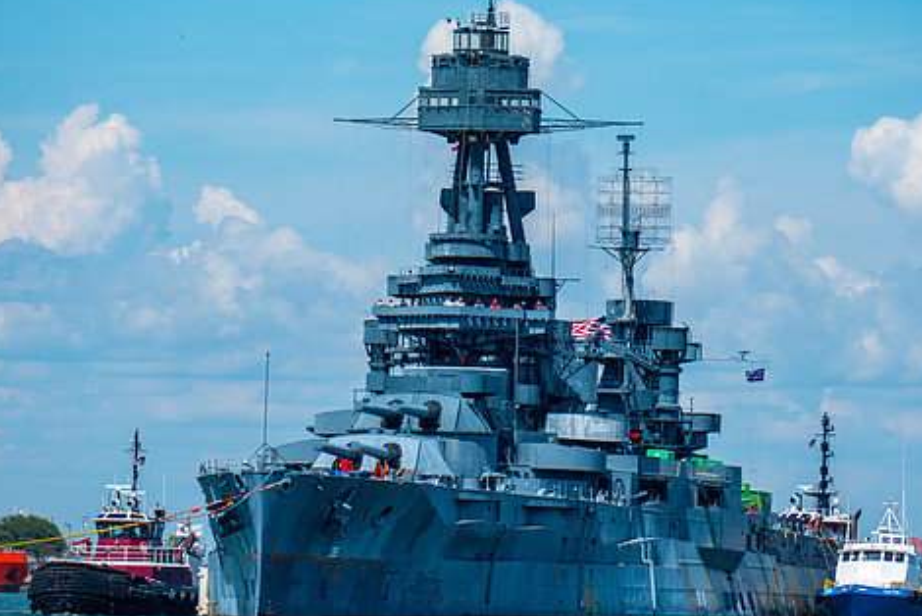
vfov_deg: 3.7
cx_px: 494
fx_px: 9635
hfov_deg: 5.5
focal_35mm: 376
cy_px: 321
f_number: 5.6
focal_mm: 200
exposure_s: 1/1800
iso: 200
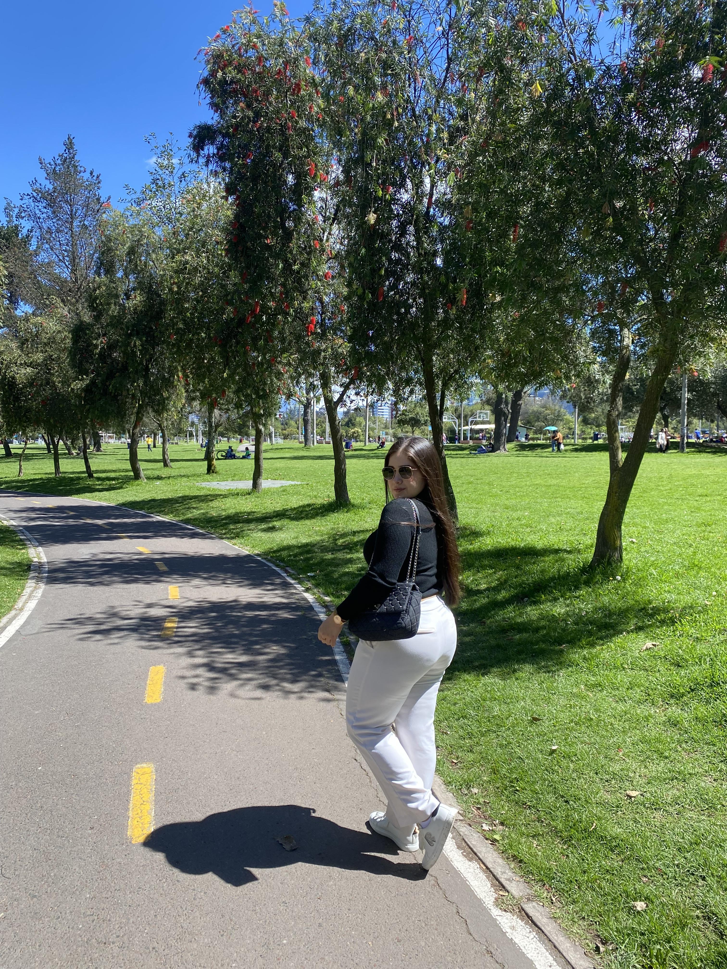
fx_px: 728
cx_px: 364
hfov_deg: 53.1
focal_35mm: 26
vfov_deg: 67.3
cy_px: 484
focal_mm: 4.25
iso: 32
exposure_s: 1/905
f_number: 1.8
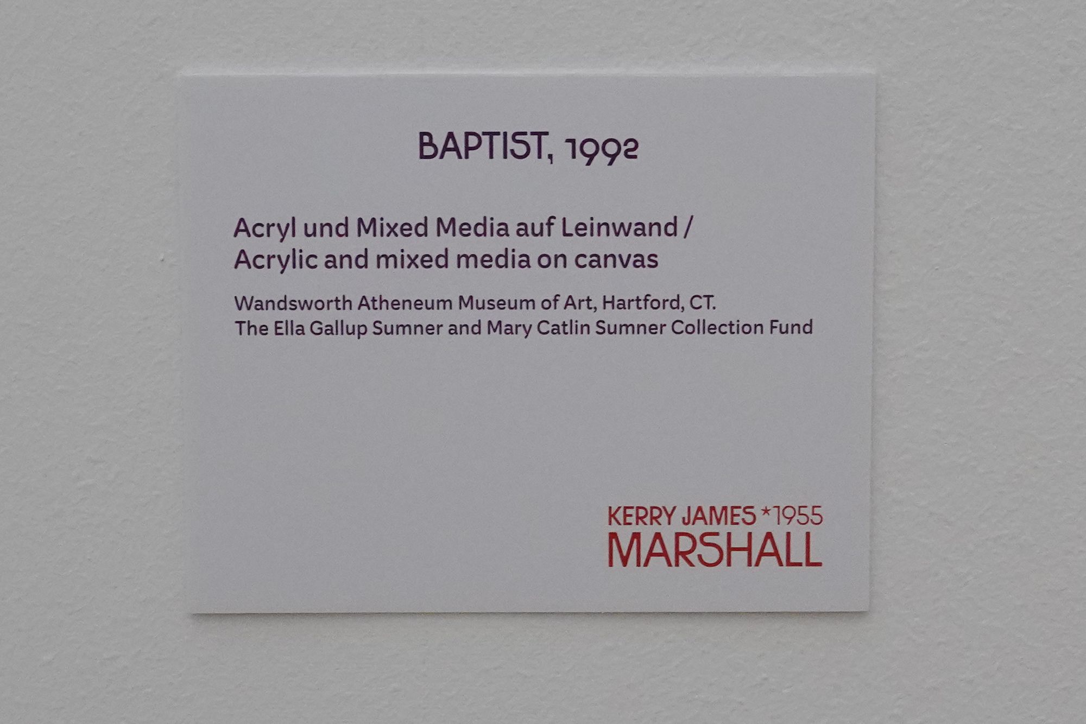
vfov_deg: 53.1
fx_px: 724
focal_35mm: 24
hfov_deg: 73.7
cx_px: 543
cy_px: 362
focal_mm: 24
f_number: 6.3
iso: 3200
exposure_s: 1/80
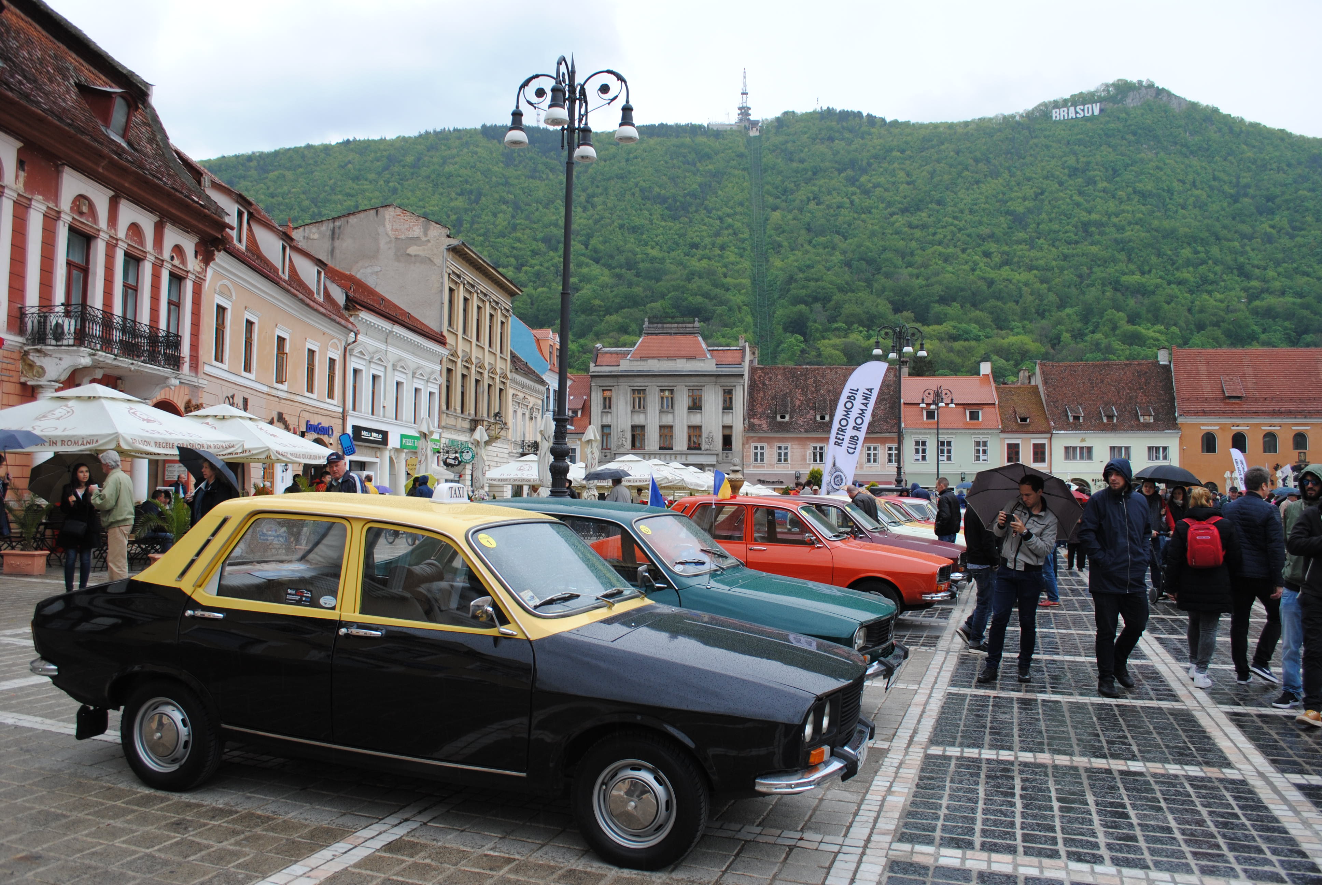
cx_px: 661
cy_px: 442
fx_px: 993
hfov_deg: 67.3
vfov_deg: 48.0
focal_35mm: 27
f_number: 5.6
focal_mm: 18
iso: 125
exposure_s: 1/125
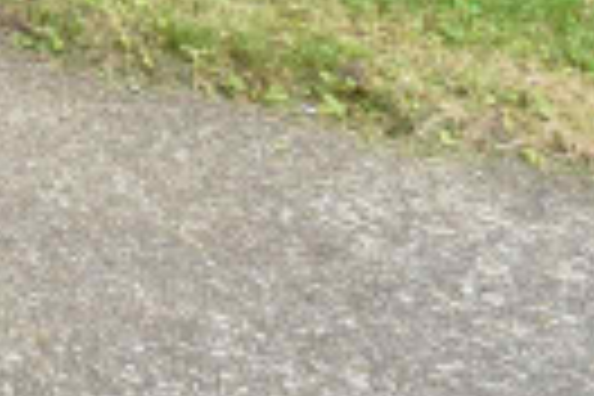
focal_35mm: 85
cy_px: -590
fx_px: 1402
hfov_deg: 15.6
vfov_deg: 12.3
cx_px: -752
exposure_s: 1/100
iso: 400
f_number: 8
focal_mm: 10
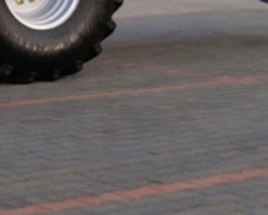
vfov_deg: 9.3
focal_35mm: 161
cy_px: -110
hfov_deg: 11.8
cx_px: -15
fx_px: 1278
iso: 200
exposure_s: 1/160
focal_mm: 23
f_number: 4.5
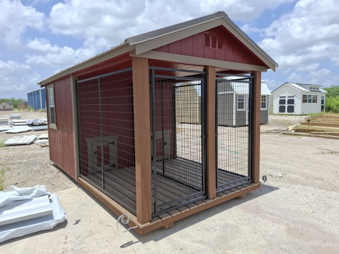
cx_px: 170
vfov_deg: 58.9
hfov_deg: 73.9
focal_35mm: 23
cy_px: 127
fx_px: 225
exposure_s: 1/2639
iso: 50
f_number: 1.8
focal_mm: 5.54
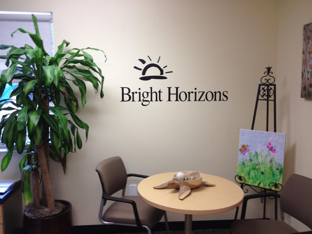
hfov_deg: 52.6
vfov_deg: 40.7
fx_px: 315
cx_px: 156
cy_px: 117
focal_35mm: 35
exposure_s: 1/40
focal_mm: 4.28
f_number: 2.4
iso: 64
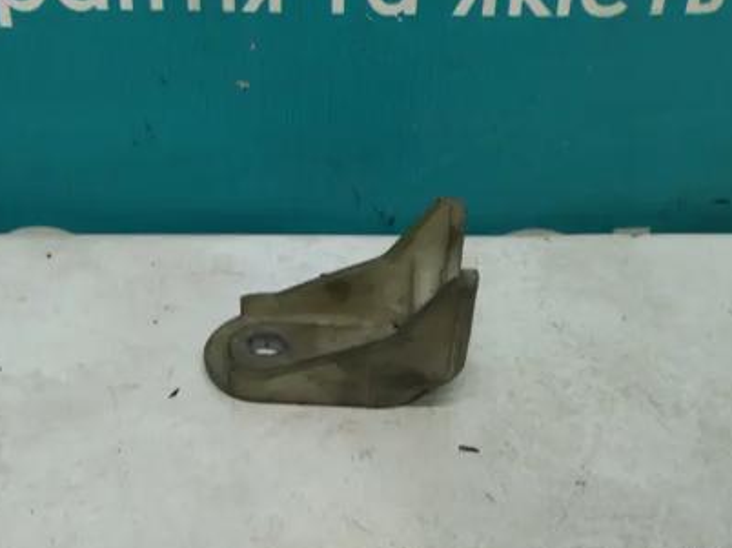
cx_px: 308
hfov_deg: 43.7
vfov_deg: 33.2
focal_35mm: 43
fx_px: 909
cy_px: 167
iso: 105
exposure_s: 1/40
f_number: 1.79
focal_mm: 4.74
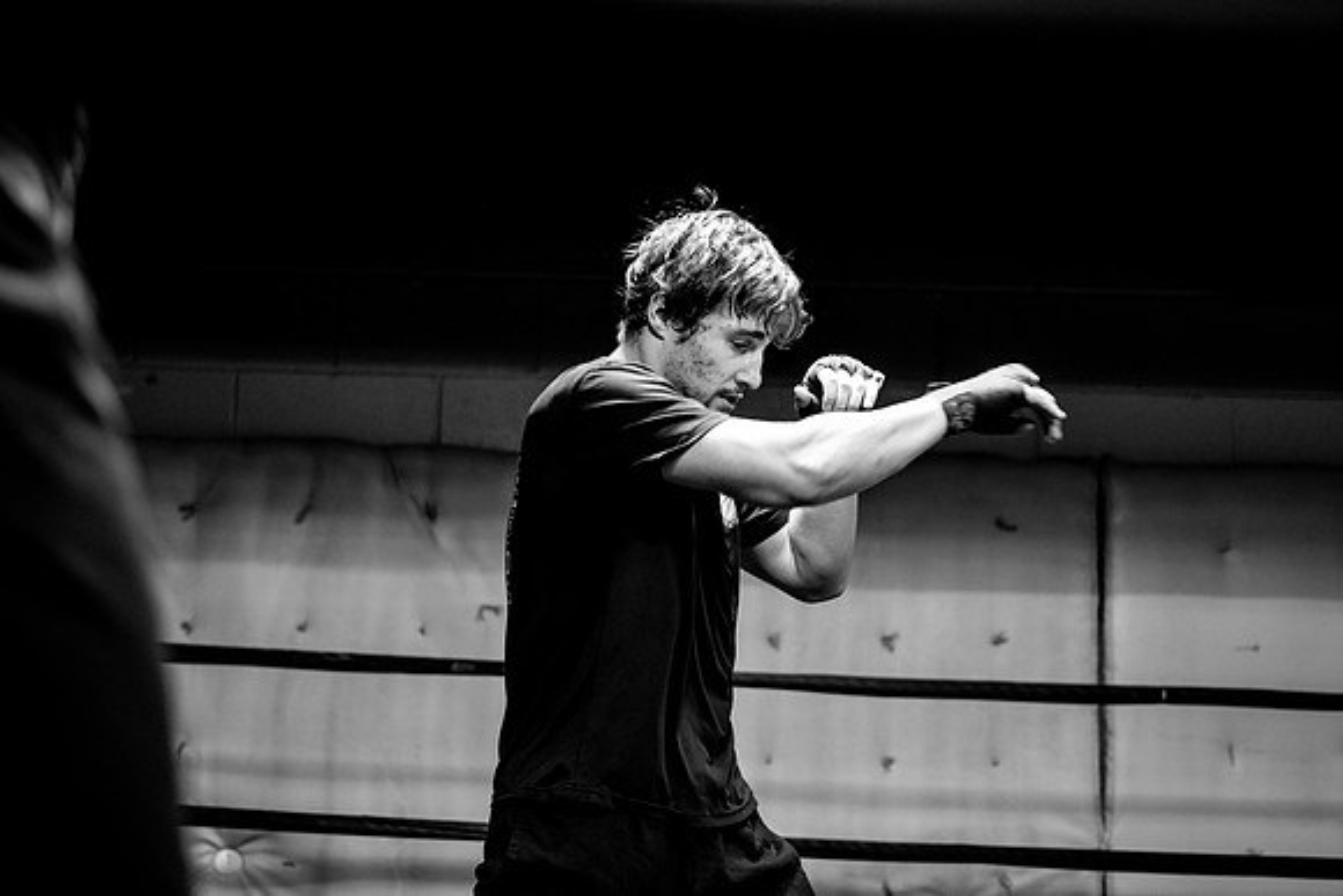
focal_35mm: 75
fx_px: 2798
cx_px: 672
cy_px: 448
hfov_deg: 27.0
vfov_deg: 18.2
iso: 2500
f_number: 1.8
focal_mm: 50
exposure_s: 1/500
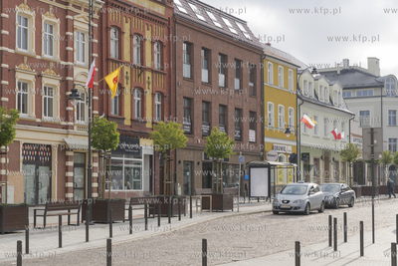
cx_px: 199
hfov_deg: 28.8
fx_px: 774
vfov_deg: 19.5
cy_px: 133
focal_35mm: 70
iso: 400
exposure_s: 1/1000
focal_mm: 70
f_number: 4.5
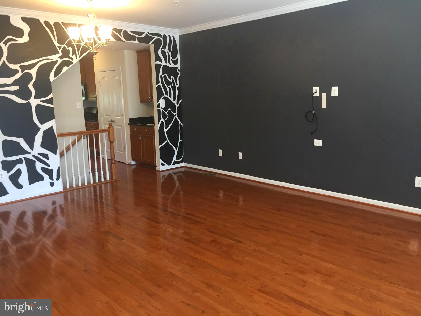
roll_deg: +0.4
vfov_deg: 48.2
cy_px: 158
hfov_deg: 61.7
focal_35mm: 29
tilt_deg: -11.3
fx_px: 353
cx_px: 210
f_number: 2.2
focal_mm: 4.15
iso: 64
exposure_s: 1/30
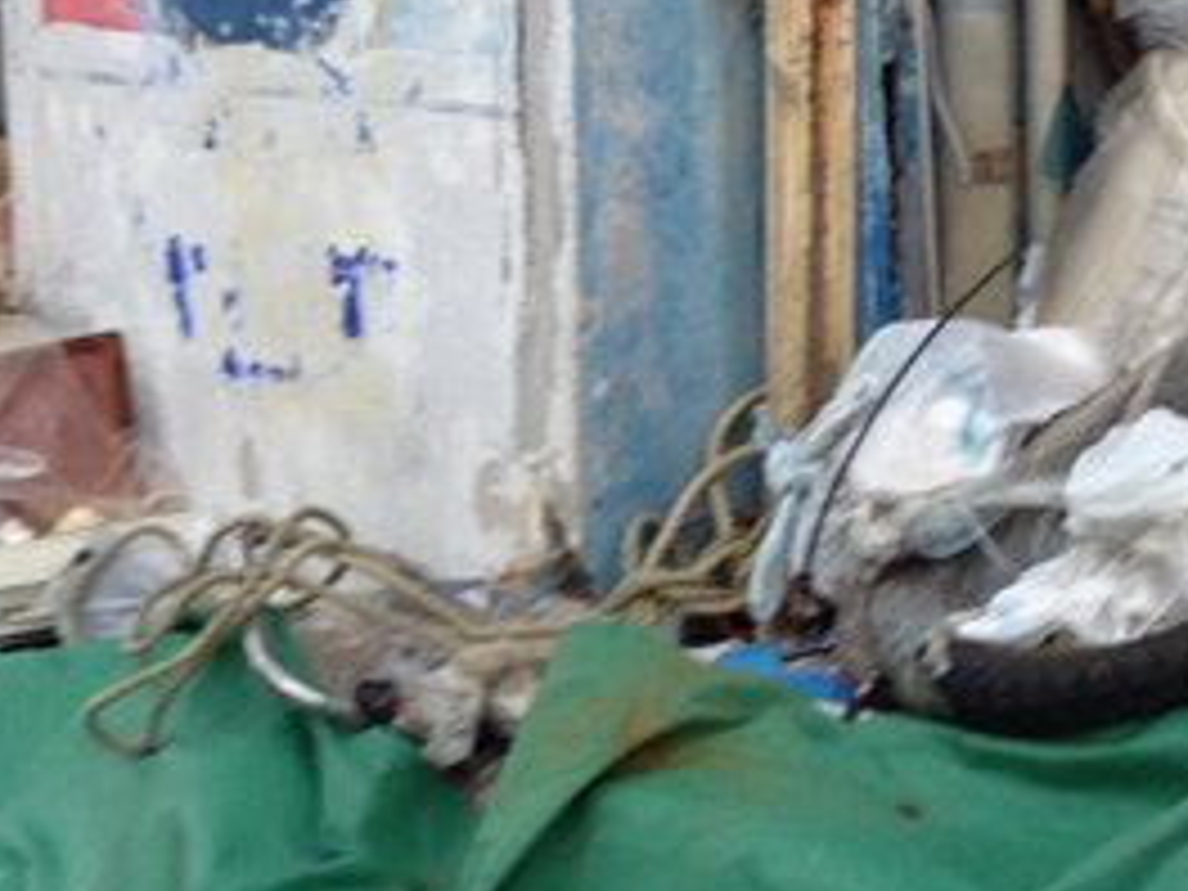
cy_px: 554
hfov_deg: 14.4
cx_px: 212
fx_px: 4667
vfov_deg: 10.9
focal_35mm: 136
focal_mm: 4.28
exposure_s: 1/120
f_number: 2.4
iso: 80
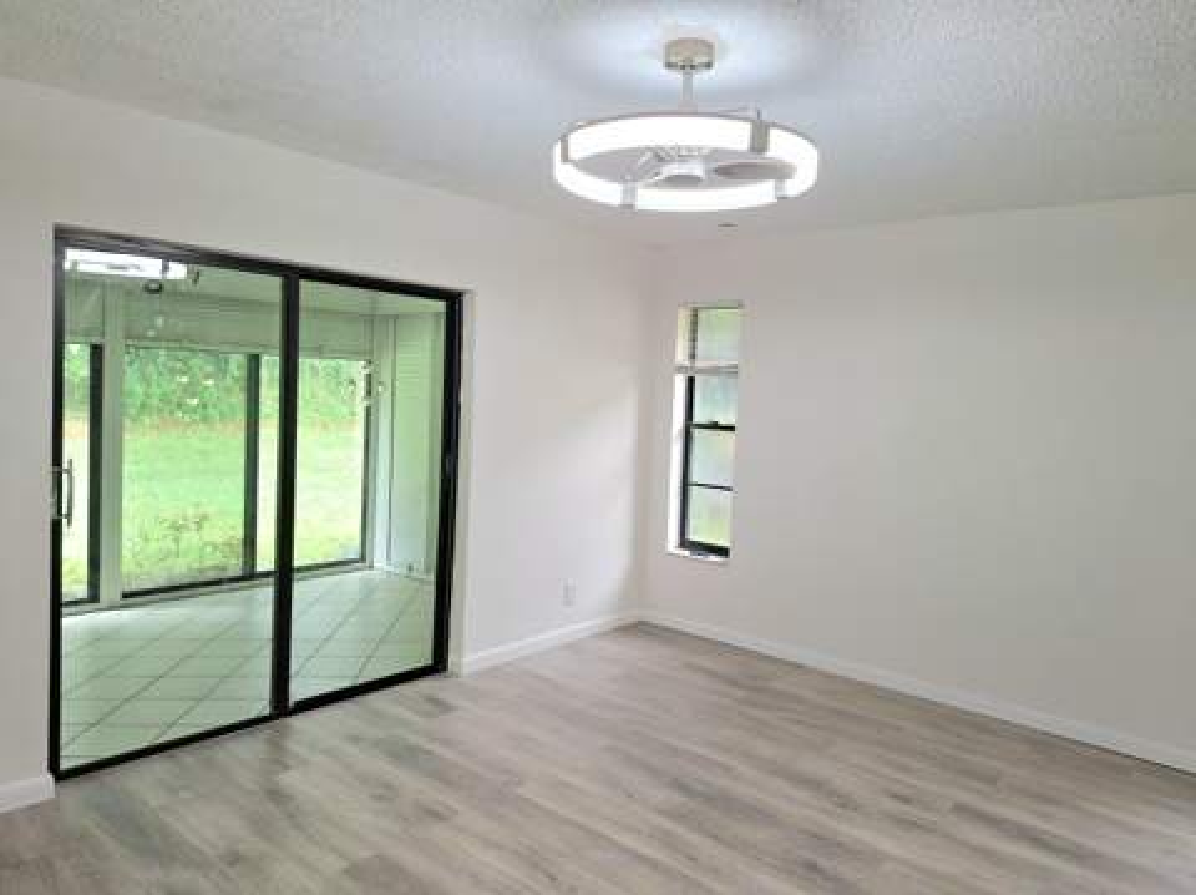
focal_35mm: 23
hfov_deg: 74.0
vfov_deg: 58.8
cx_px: 598
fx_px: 794
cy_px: 448
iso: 125
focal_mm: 5.54
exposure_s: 1/120
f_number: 1.8
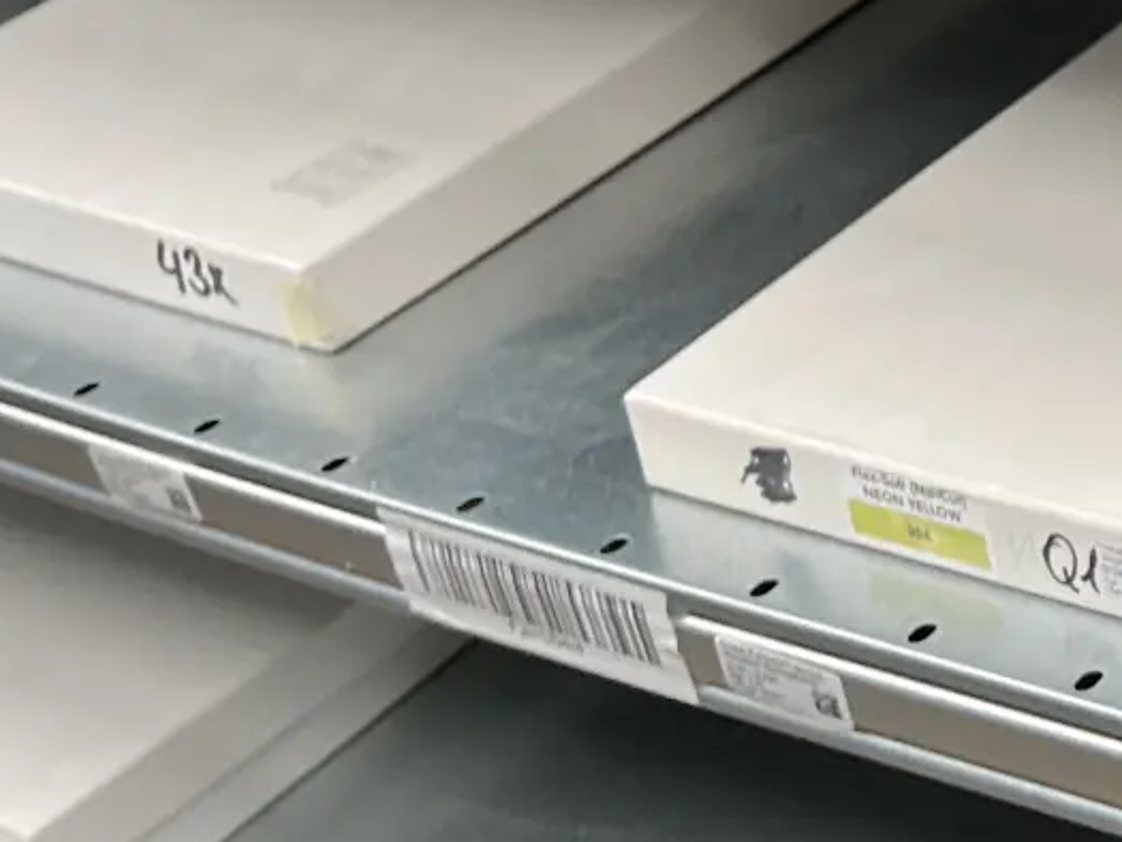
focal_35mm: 95
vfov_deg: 14.7
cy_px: -348
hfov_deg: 17.0
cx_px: 2020
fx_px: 3080
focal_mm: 5.1
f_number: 1.6
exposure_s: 1/122
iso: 50
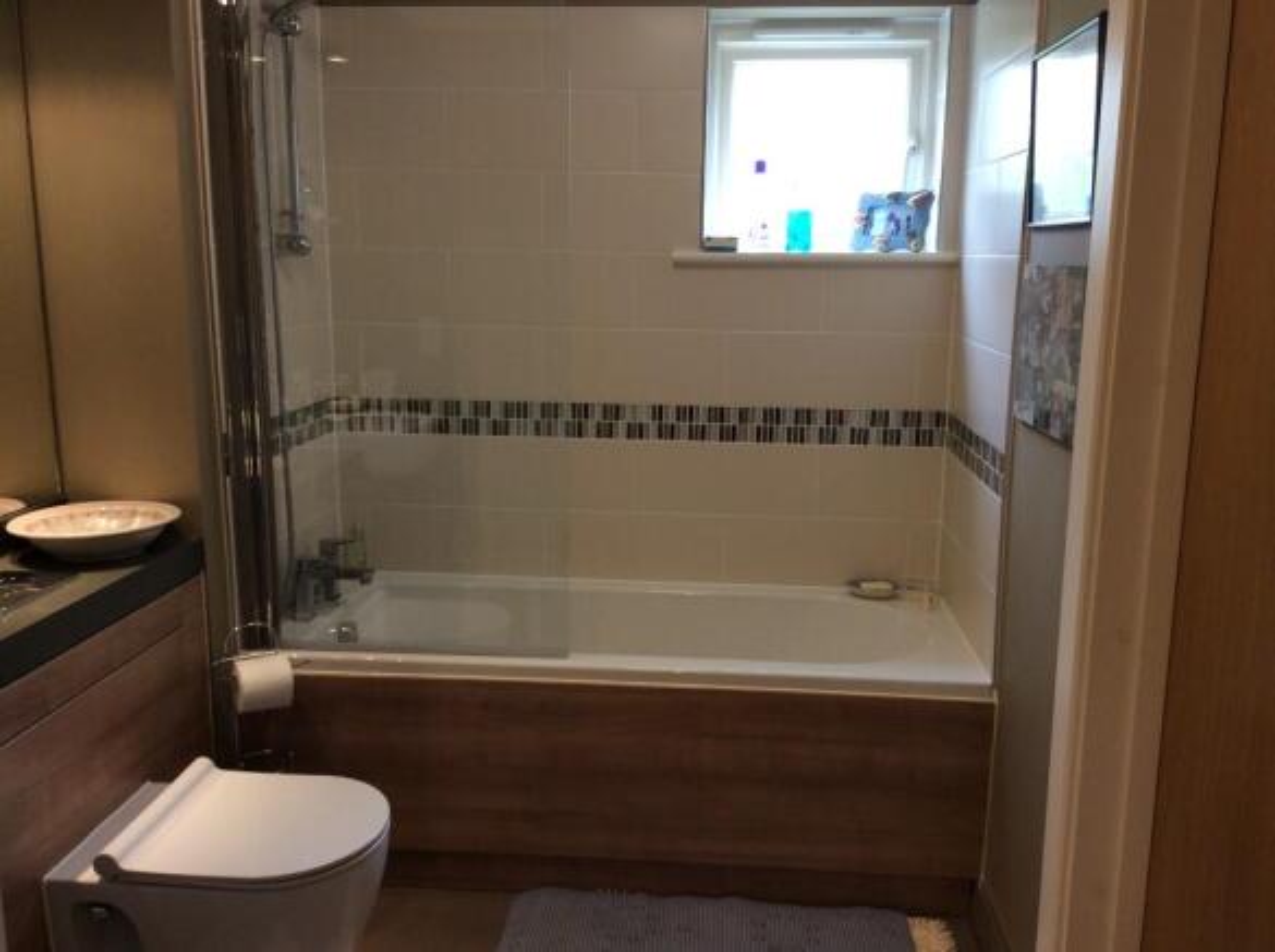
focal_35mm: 32
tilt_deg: -12.0
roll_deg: -0.5
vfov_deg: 44.1
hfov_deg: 56.9
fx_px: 1177
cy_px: 476
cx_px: 638
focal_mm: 3.3
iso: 50
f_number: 2.4
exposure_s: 1/24
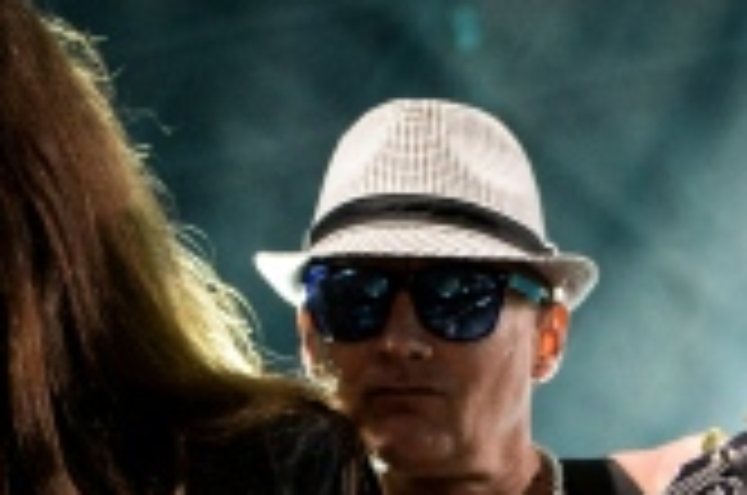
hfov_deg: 6.8
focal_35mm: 304
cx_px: 819
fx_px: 6296
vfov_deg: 4.5
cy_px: 817
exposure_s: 1/125
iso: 3200
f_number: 2.8
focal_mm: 70
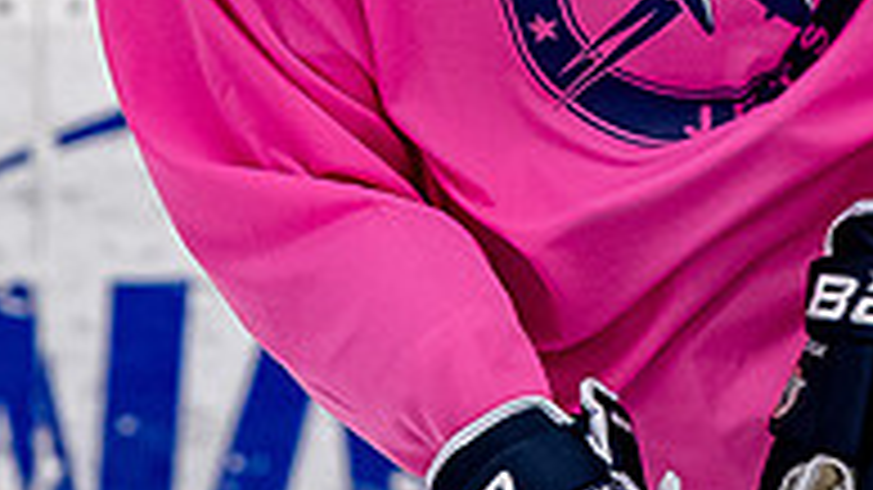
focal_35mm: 1417
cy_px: -610
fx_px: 32792
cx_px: 436
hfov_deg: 1.5
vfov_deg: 0.9
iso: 2000
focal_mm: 200
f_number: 3.5
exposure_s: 1/800
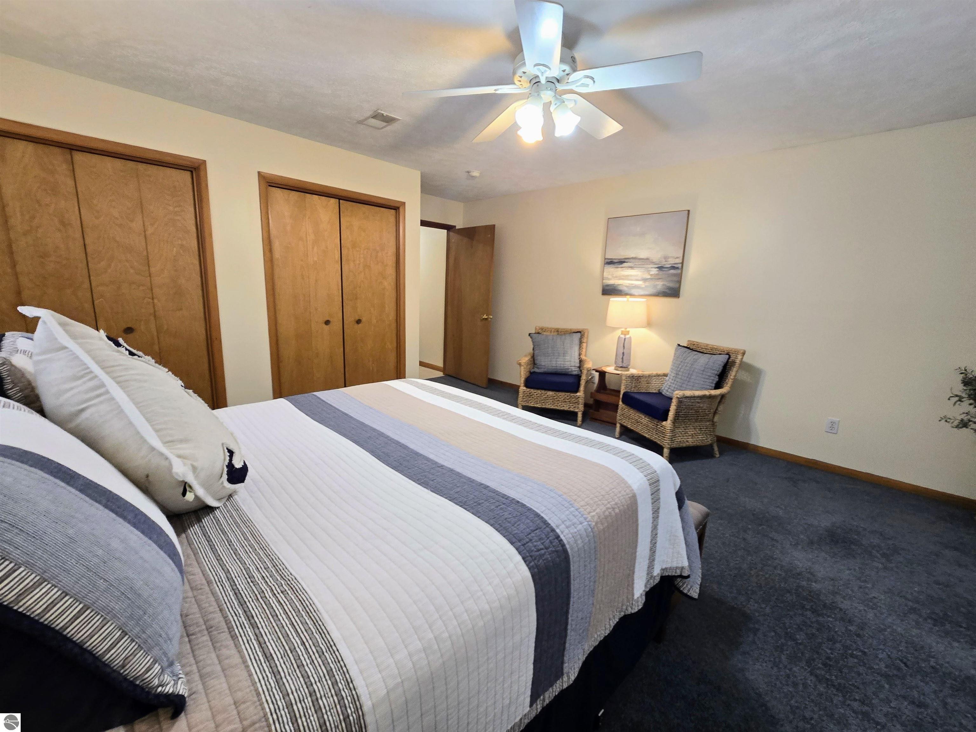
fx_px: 367
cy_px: 366
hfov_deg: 106.2
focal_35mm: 13
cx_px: 488
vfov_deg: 89.9
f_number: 2.2
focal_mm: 2.2
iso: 160
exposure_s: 1/60
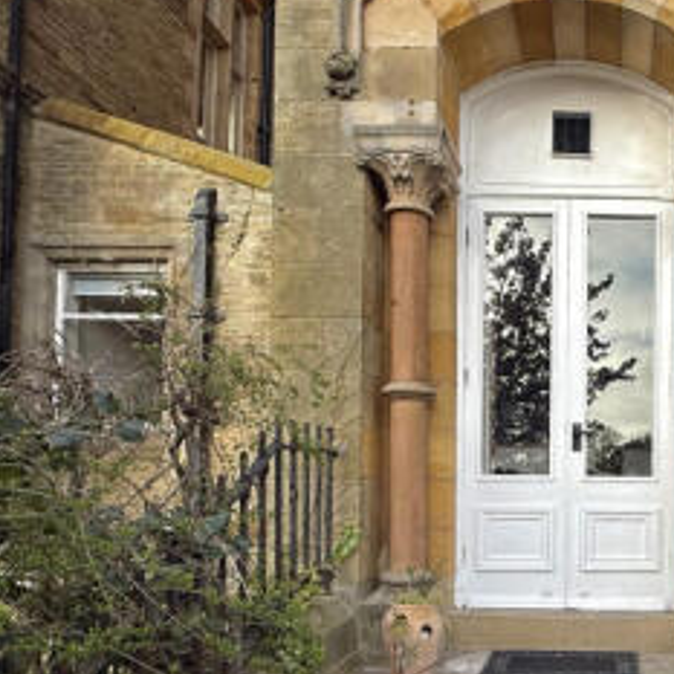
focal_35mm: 31
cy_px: 473
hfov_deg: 47.2
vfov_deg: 51.1
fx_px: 683
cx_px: 609
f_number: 2.2
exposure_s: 1/430
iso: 50
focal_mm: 2.22
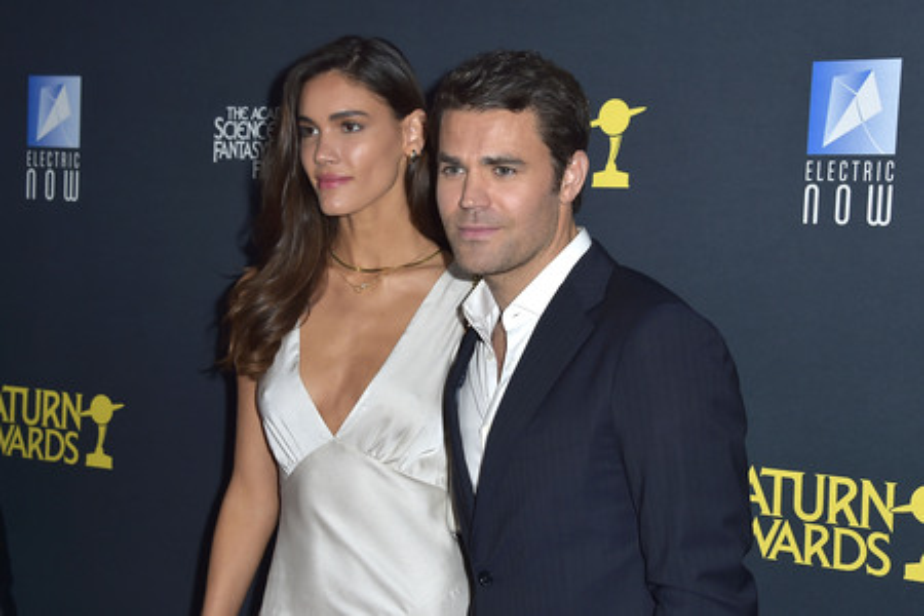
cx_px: 462
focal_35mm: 58
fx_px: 1489
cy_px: 308
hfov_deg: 34.5
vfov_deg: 23.4
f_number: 6.3
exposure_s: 1/250
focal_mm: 58
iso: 250
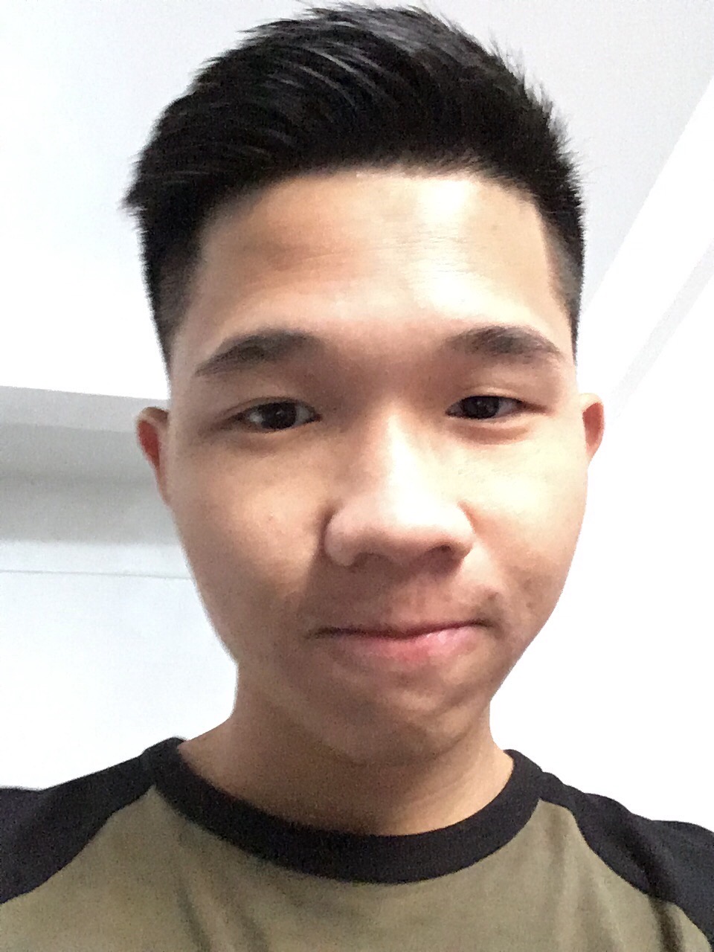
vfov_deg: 58.4
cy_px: 476
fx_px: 853
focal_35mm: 31
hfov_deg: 45.4
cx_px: 357
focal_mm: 2.15
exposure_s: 1/17
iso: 1600
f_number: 2.4
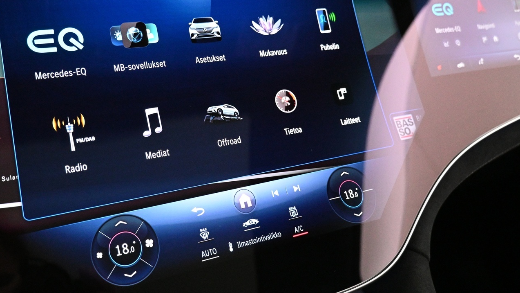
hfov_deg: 60.2
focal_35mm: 32
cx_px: 196
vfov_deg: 36.5
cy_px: 113
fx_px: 441
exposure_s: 1/40
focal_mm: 16
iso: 4000
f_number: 3.5
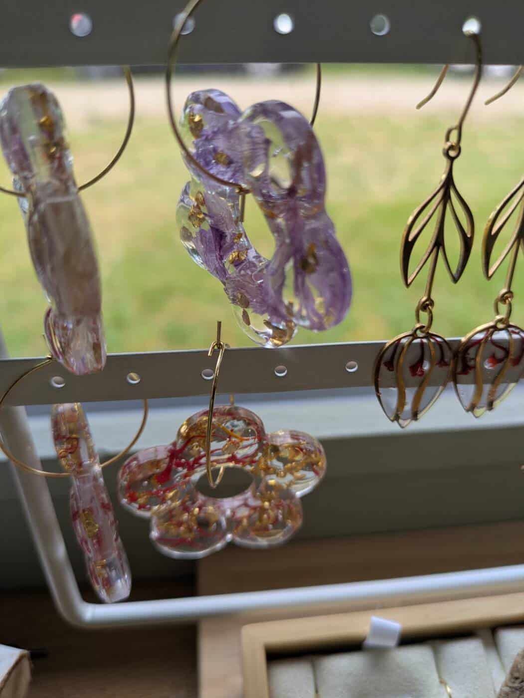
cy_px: 349
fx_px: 504
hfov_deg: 54.9
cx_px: 262
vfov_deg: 69.4
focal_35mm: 25
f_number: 1.89
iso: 49
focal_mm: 5.43
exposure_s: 1/361
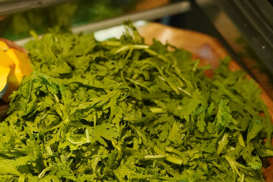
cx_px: 76
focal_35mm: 83
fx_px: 629
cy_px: 134
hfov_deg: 24.3
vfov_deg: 16.4
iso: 6400
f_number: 2.8
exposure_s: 1/160
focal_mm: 54
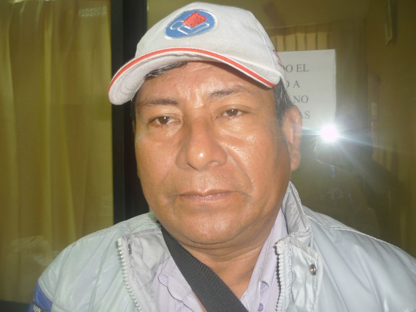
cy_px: 156
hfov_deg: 55.4
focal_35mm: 33
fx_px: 397
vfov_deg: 42.9
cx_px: 208
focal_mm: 5.5
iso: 100
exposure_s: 1/30
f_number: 2.8
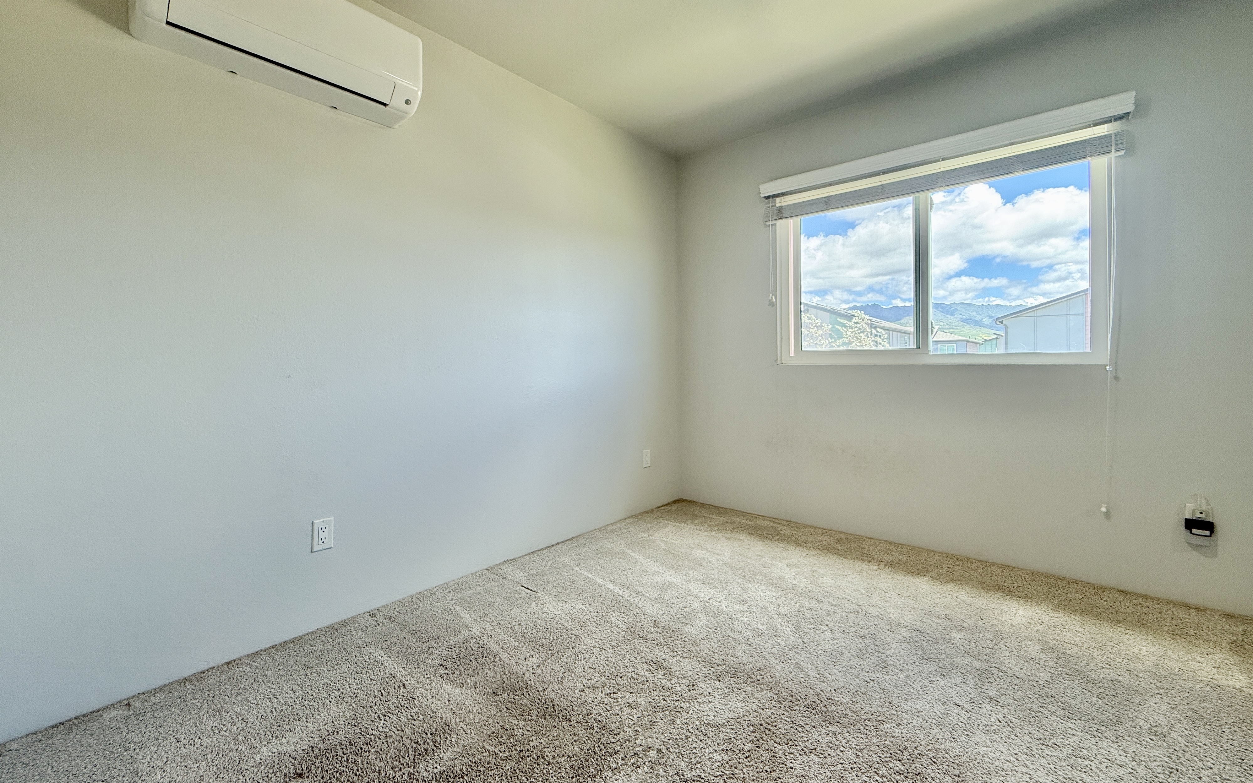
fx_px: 512
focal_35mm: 15
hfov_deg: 101.5
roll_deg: +0.3
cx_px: 633
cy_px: 363
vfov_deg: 74.7
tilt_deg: +0.2
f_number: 2.2
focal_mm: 2.22
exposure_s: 1/120
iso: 80
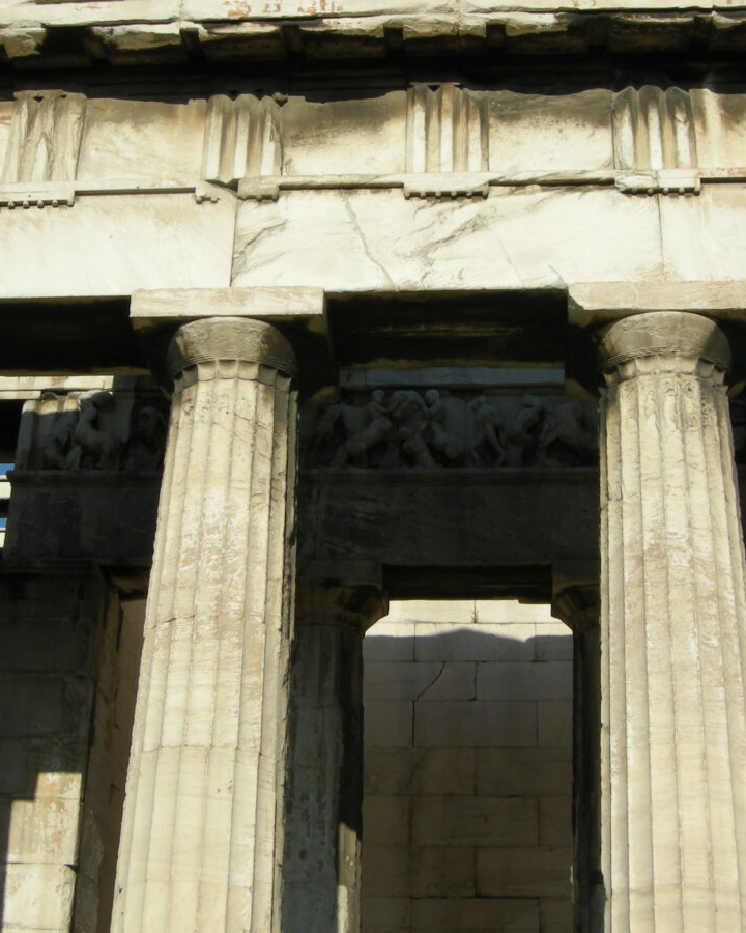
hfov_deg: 25.3
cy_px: 454
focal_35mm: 60
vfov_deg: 31.4
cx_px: 441
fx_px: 1656
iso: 64
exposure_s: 1/310
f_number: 6.1
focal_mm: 7.5
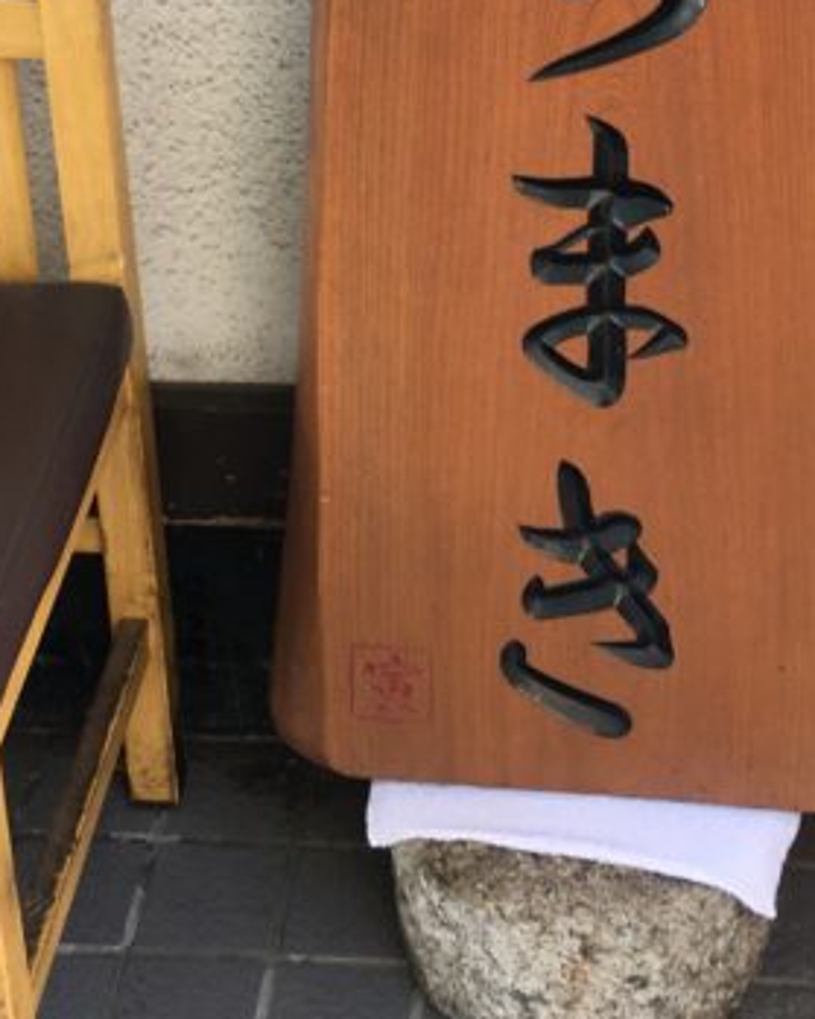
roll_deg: +0.2
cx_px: 543
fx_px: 2504
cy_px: 12
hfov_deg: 18.4
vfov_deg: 22.2
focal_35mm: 83
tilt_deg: -25.5
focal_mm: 4.15
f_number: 2.2
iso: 32
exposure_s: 1/60
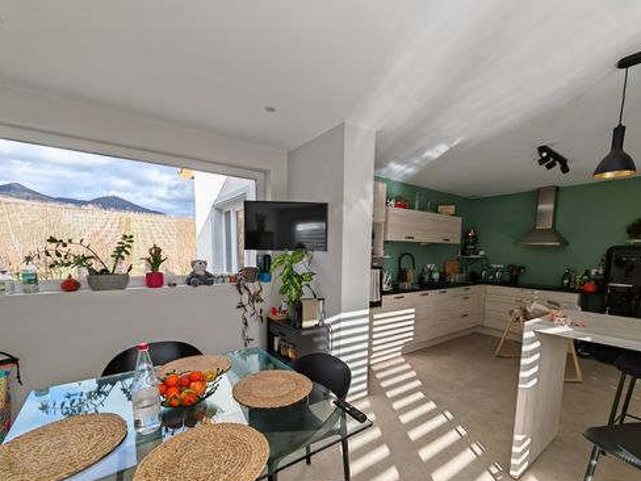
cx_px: 327
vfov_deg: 77.3
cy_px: 286
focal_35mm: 16
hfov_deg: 94.5
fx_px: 296
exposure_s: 1/270
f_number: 2
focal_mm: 1.82
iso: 80
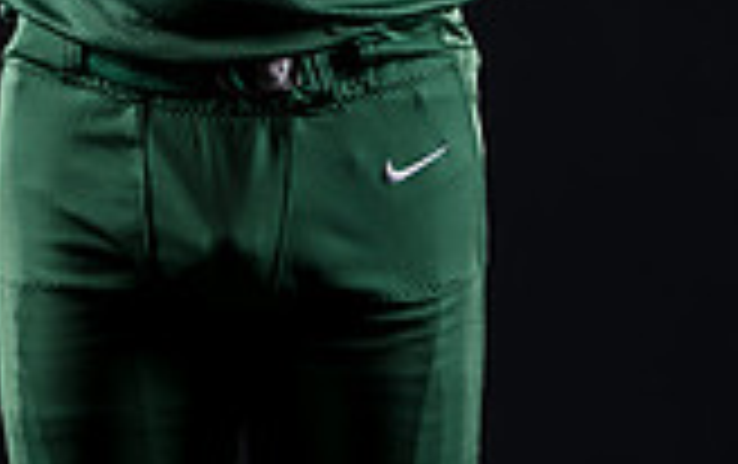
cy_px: -345
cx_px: 216
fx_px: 6667
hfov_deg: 6.3
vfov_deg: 4.0
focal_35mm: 331
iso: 200
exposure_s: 1/125
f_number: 2.8
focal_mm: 92
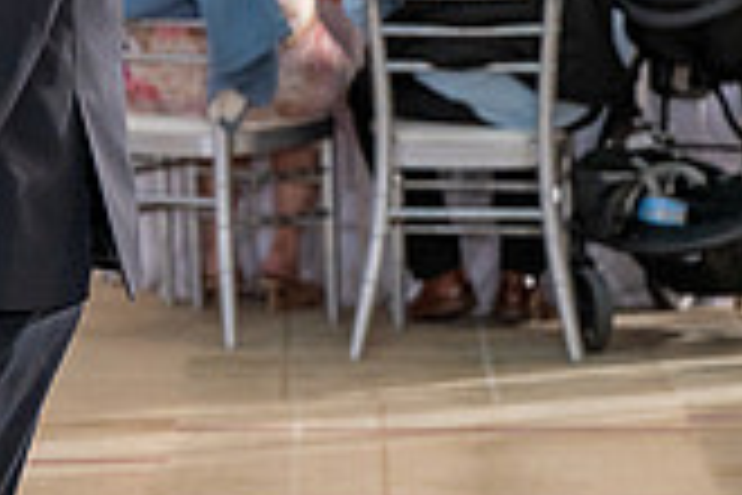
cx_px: -468
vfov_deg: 5.6
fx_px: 5070
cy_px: -11
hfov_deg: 8.1
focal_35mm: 246
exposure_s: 1/200
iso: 1600
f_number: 3.2
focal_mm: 70
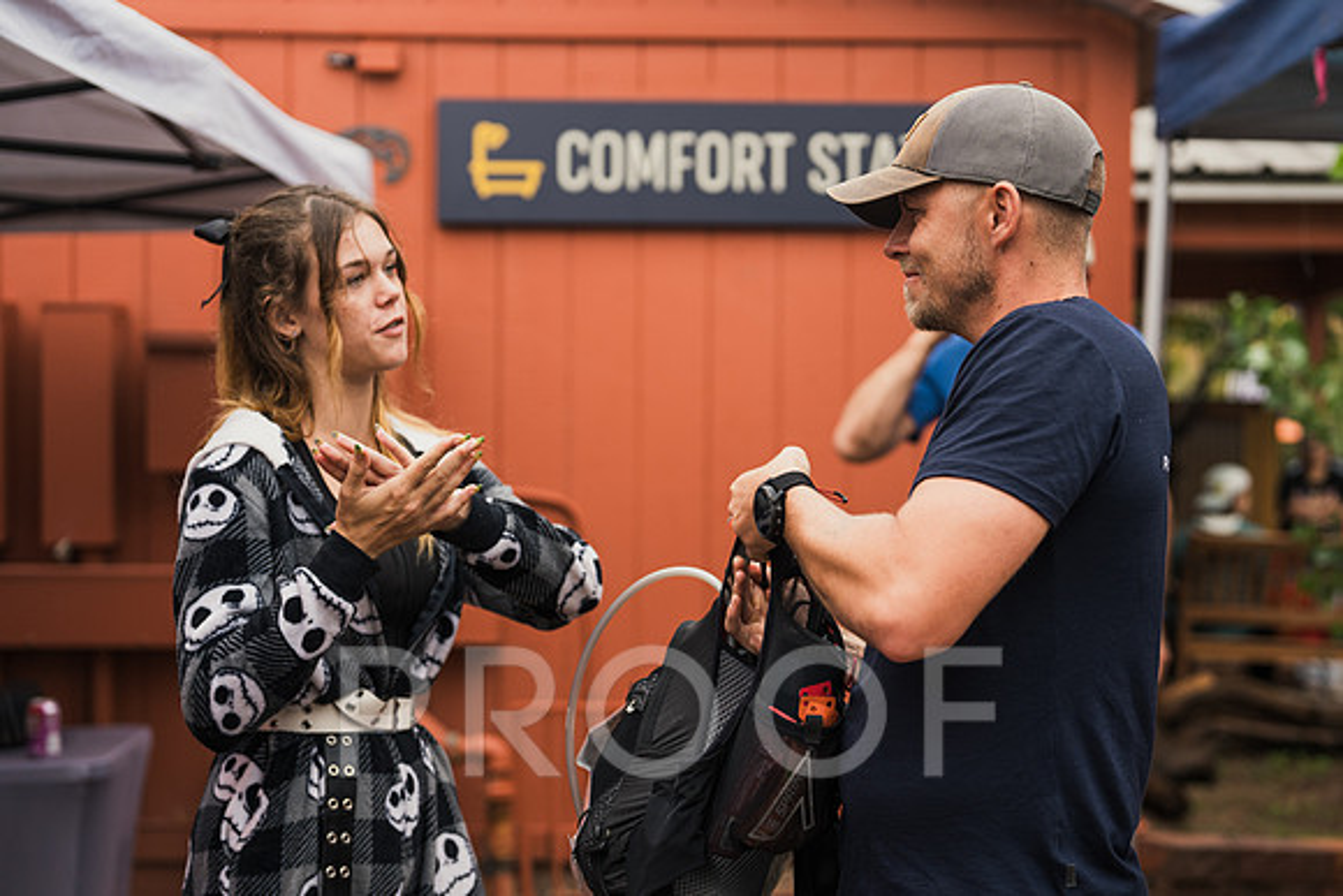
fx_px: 2083
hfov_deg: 35.7
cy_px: 498
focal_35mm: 56
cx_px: 748
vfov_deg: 24.3
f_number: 2.2
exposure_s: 1/1250
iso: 400
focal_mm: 50
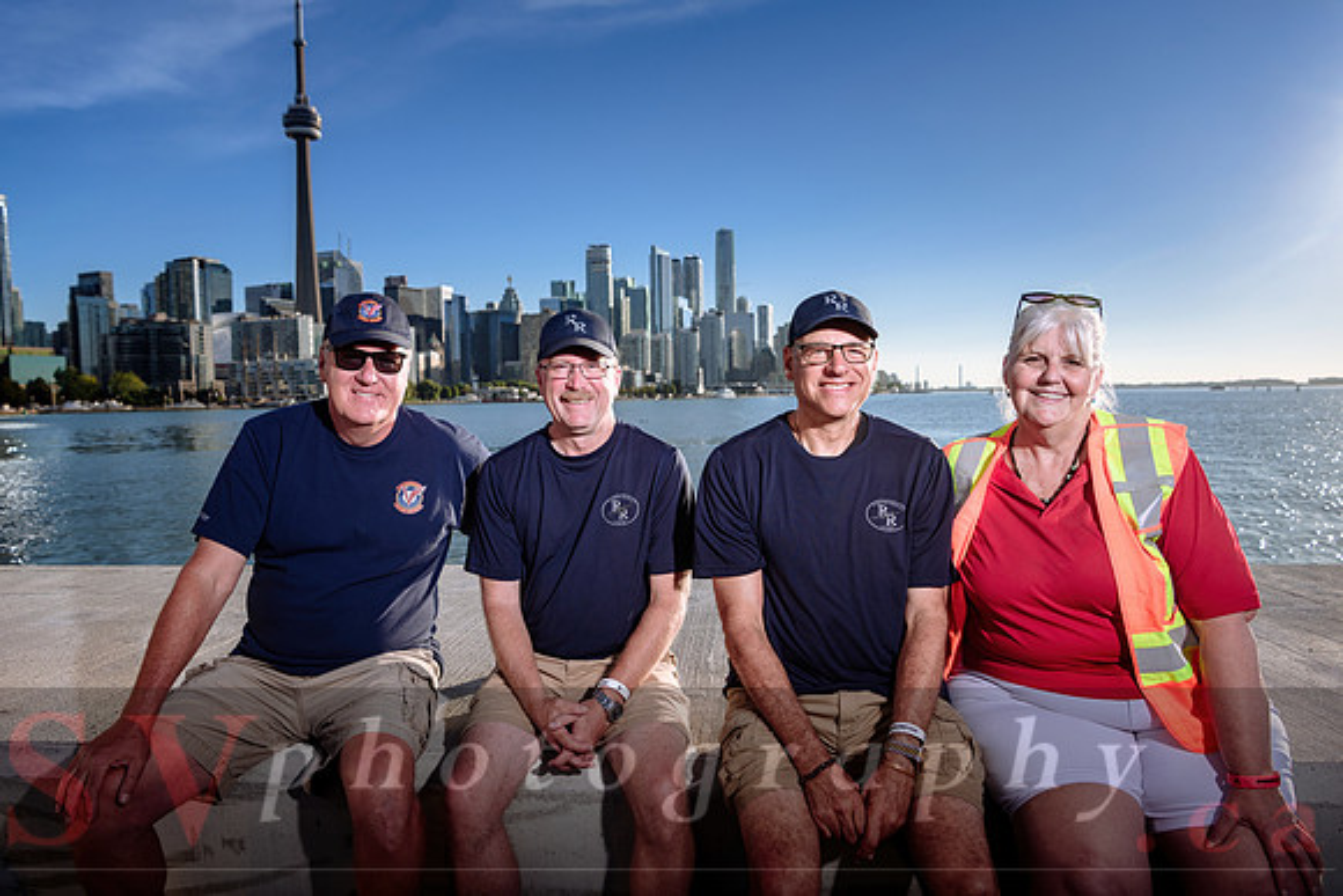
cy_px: 448
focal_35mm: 26
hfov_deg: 69.4
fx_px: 970
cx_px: 672
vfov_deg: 49.6
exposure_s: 1/250
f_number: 5.6
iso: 64
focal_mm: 26
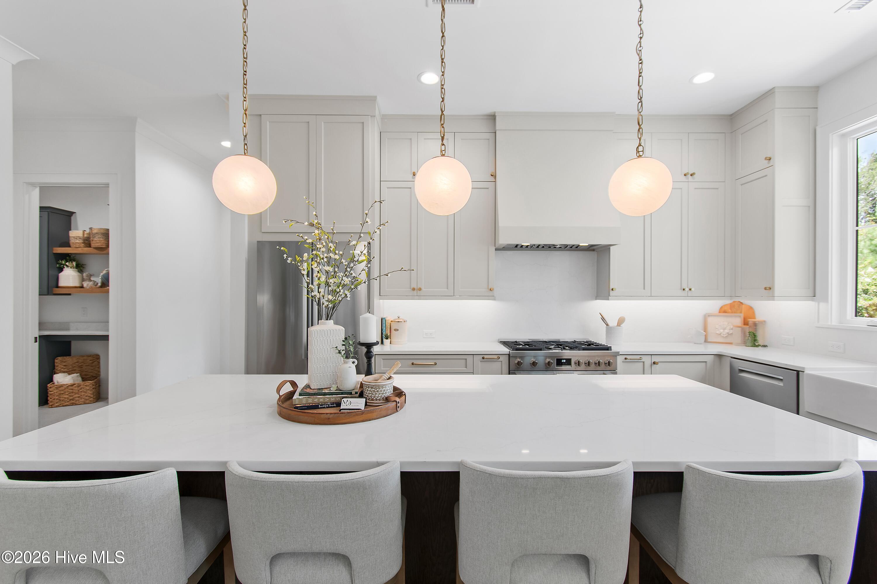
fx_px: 365
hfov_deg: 100.4
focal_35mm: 15
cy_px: 292
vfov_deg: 77.3
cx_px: 438
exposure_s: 1/4
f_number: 4.5
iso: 100
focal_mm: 10
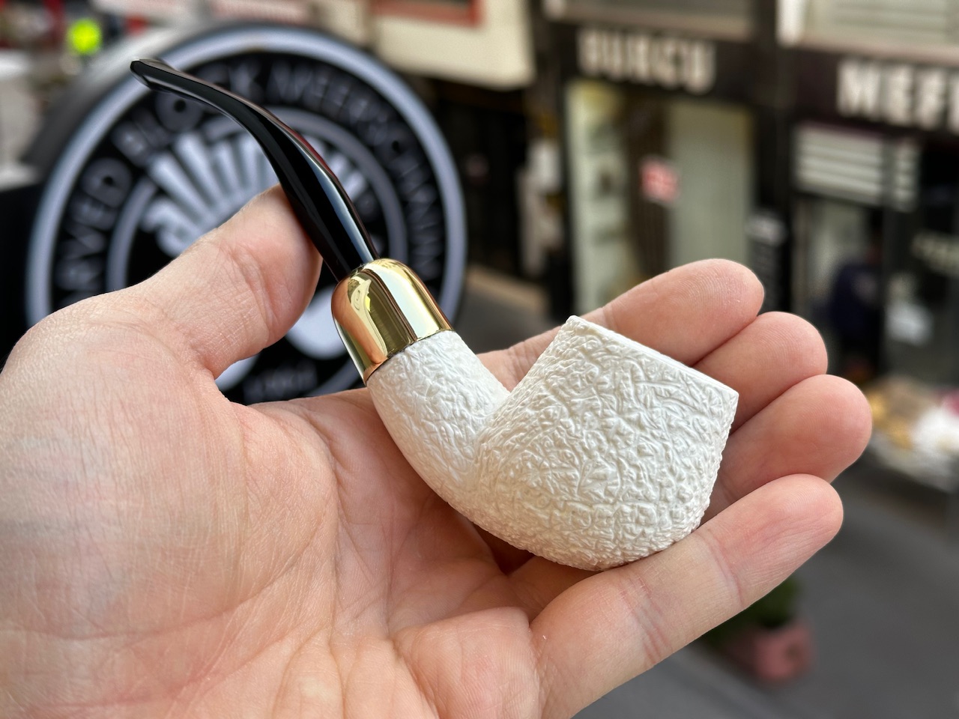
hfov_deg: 39.7
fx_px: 1330
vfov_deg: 30.3
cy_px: 360
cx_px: 480
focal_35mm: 48
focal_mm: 6.86
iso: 50
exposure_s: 1/216
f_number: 1.78
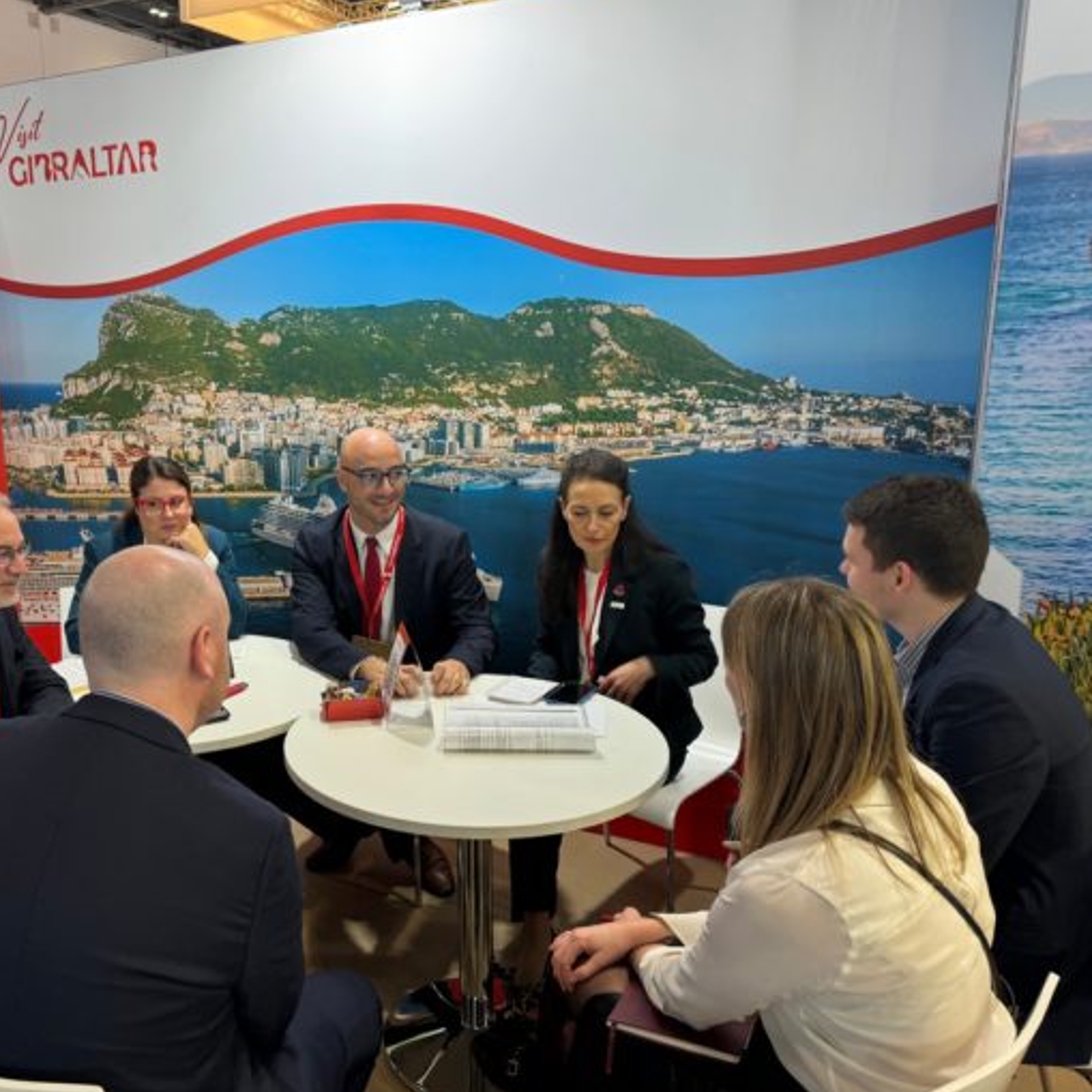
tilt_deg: -12.8
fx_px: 1035
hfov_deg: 54.5
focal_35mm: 29
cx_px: 363
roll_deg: +1.9
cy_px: 543
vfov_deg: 55.6
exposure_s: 1/50
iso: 125
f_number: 1.78
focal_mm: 6.76
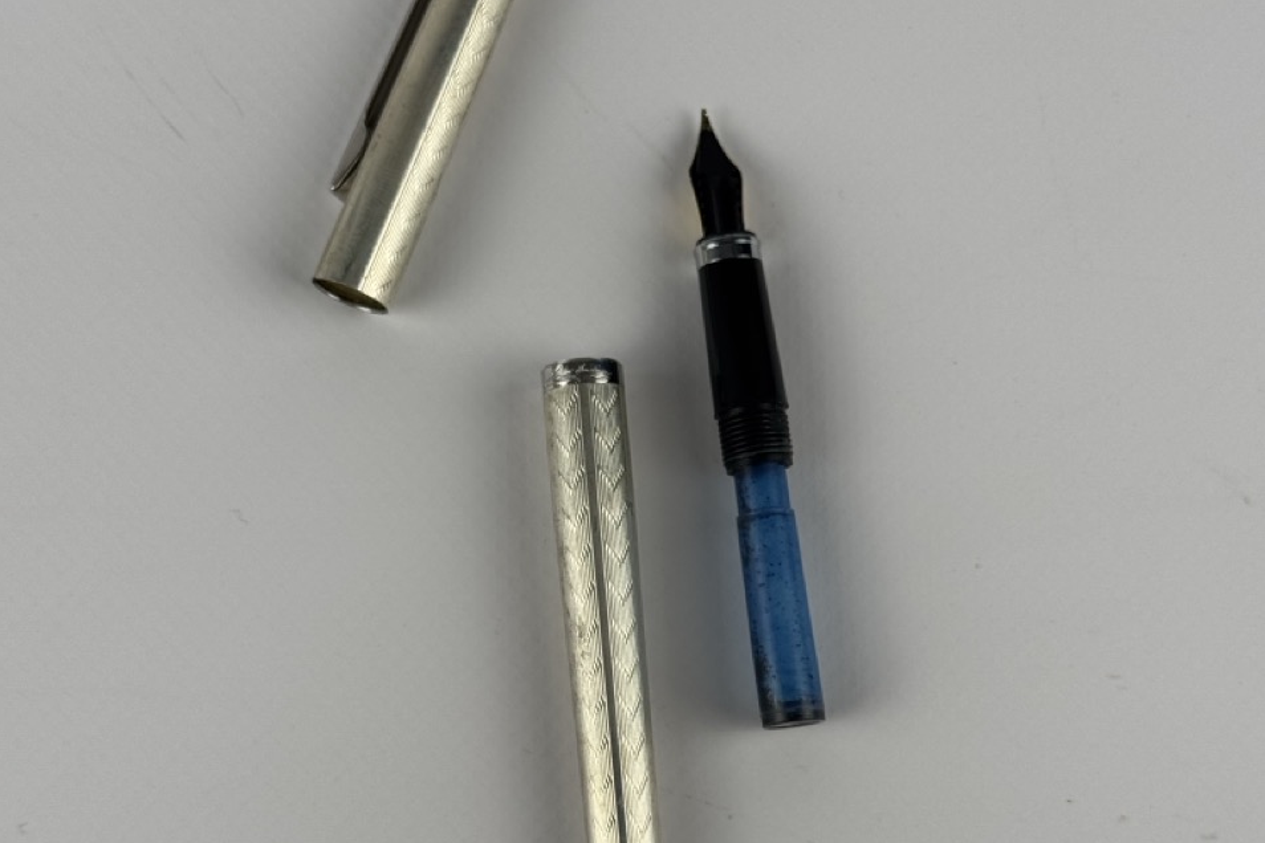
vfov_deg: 20.3
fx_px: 2354
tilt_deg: -79.8
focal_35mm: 67
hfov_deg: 30.1
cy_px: 508
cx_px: 632
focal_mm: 6.76
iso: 64
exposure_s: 1/604
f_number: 1.78
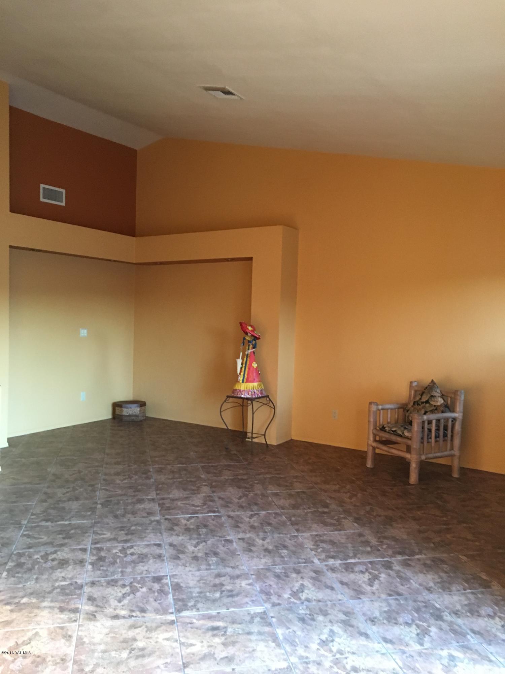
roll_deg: -0.8
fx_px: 564
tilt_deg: -2.2
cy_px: 337
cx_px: 252
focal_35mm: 29
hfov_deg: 48.2
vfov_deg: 61.7
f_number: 2.2
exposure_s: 1/24
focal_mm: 4.15
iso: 200
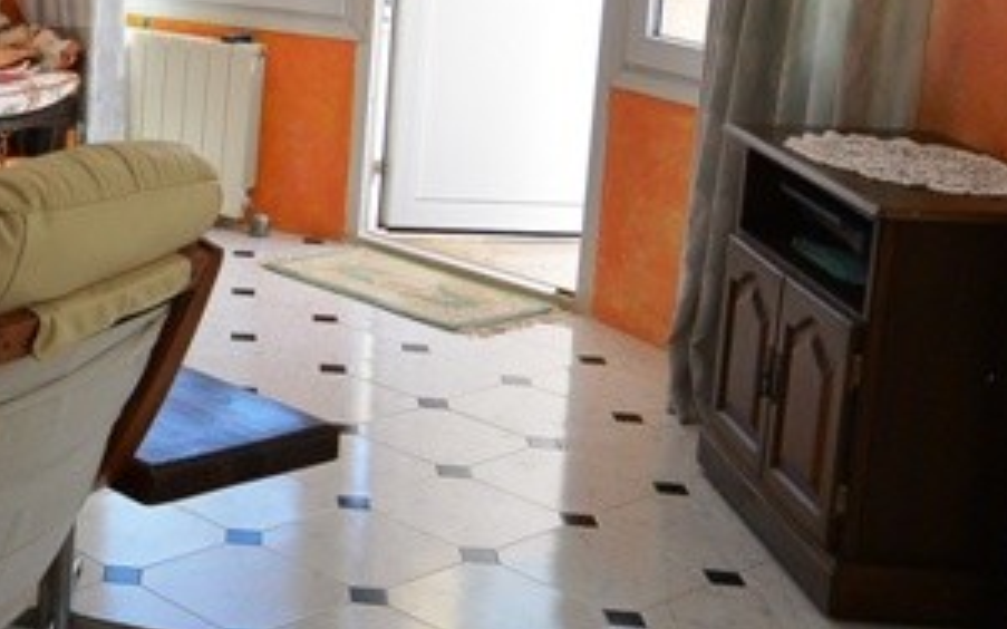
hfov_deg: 29.9
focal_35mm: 63
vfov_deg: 20.3
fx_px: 1729
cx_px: -40
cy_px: 90
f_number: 3.5
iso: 200
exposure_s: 1/400
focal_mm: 11
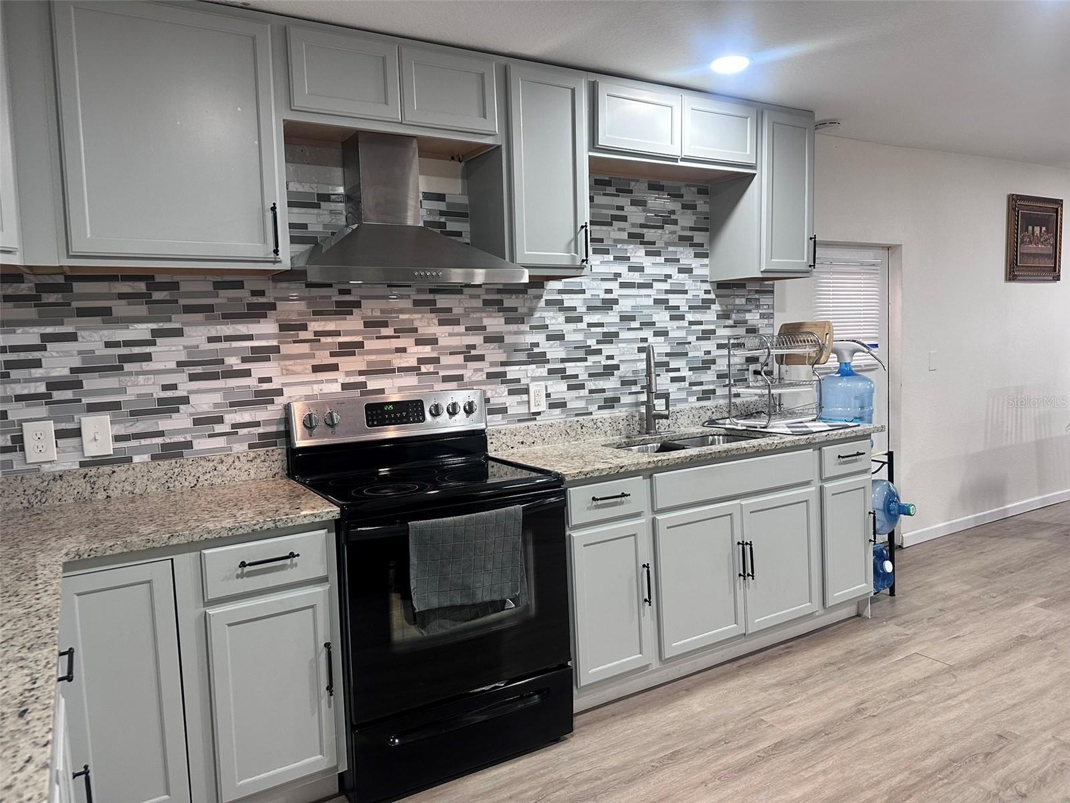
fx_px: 742
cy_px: 402
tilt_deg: -4.7
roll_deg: +1.0
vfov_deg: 56.8
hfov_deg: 71.6
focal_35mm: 24
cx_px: 535
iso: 200
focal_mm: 6.86
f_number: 1.78
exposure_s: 1/60
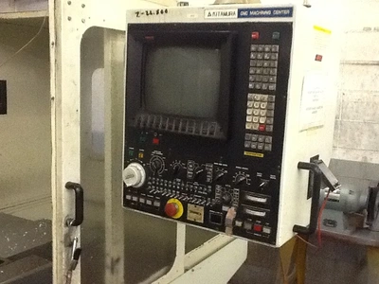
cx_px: 190
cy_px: 142
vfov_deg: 32.9
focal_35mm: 44
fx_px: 482
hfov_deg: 42.9
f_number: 2.4
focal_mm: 2.03
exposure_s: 1/30
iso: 320
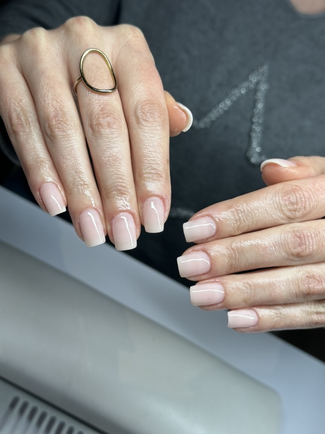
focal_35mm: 48
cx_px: 162
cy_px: 217
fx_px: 601
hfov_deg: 30.3
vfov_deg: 39.7
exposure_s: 1/285
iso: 64
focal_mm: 6.86
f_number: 1.78
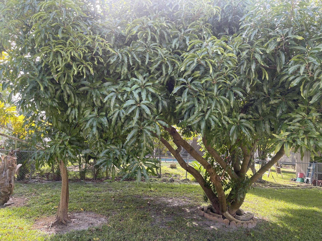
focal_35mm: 25
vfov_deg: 54.9
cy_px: 120
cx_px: 161
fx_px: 233
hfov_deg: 69.4
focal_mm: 5.1
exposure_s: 1/229
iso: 32
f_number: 1.6
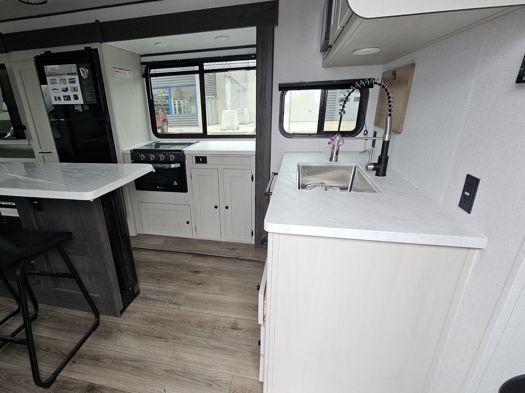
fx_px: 258
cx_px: 222
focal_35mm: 17
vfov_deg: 74.6
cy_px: 212
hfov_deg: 90.3
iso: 80
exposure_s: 1/120
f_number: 2.2
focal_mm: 2.2
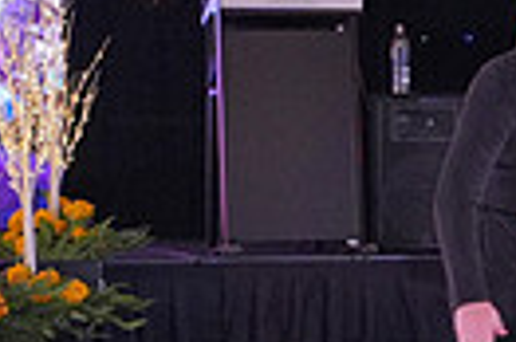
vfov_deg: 6.0
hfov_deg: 8.5
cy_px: 273
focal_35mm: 230
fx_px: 3293
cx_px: 1012
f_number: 4
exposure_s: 1/400
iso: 2000
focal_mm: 35
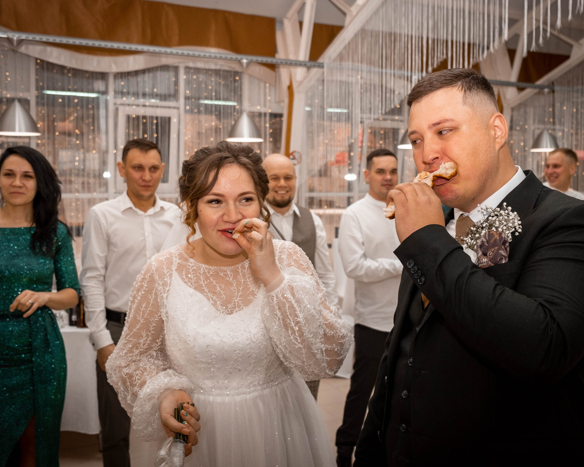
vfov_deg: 41.1
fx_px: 622
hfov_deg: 50.2
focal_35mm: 36
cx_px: 317
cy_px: 215
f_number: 2.8
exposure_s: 1/180
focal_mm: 19.6
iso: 640
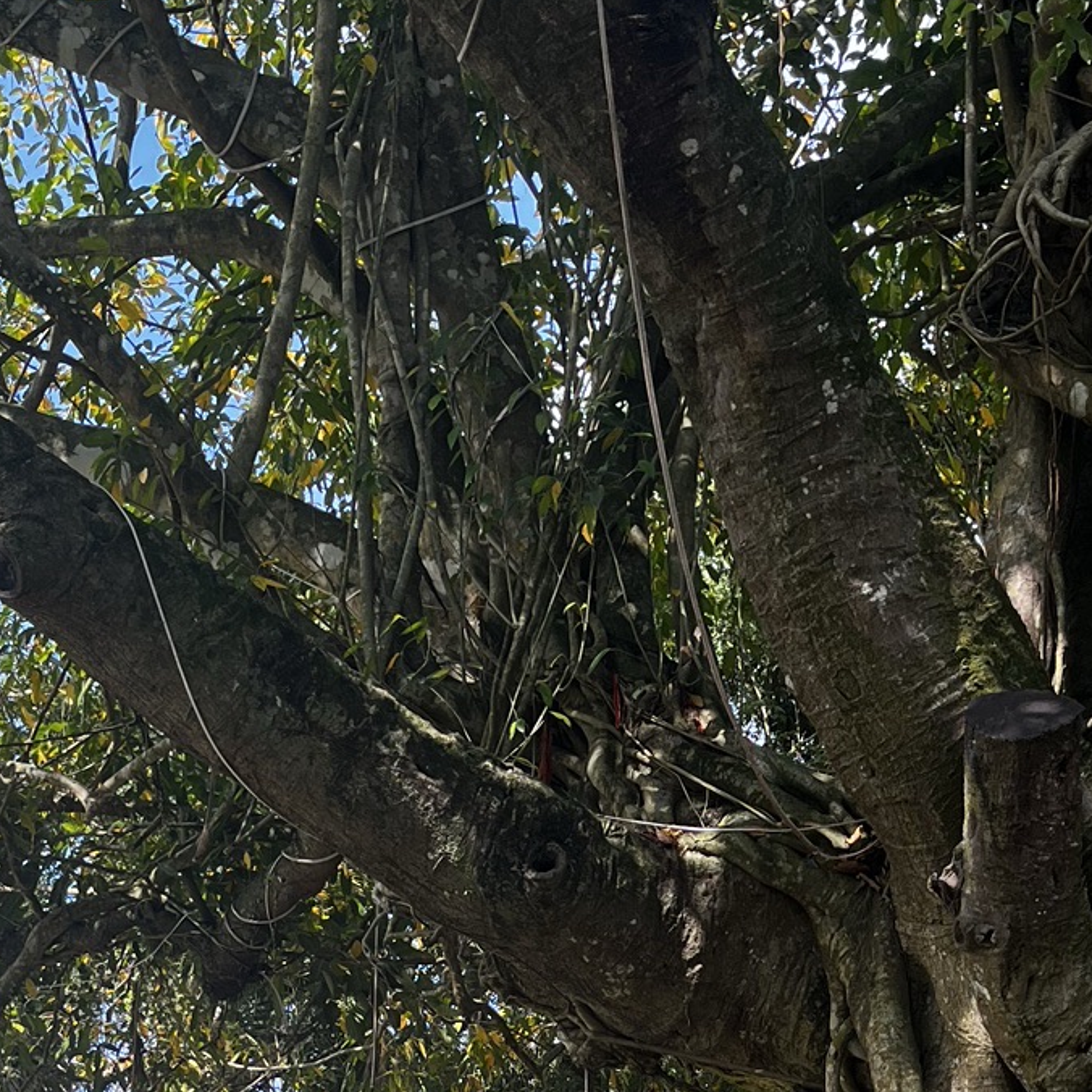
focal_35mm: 68
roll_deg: +0.7
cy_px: 1158
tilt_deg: +10.6
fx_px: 2427
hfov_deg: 25.1
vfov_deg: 23.9
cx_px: 819
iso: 50
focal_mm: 5.1
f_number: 1.6
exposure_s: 1/390
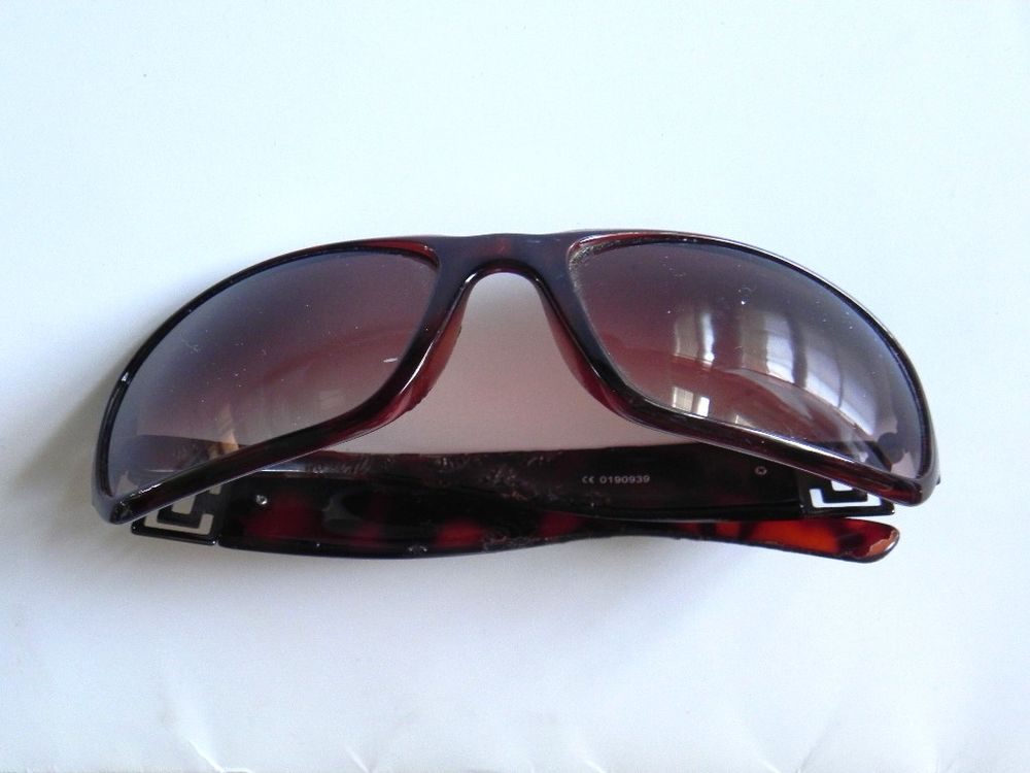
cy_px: 386
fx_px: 1369
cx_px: 515
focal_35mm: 46
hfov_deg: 41.2
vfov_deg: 31.5
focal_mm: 8.2
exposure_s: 1/25.7
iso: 400
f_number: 3.2
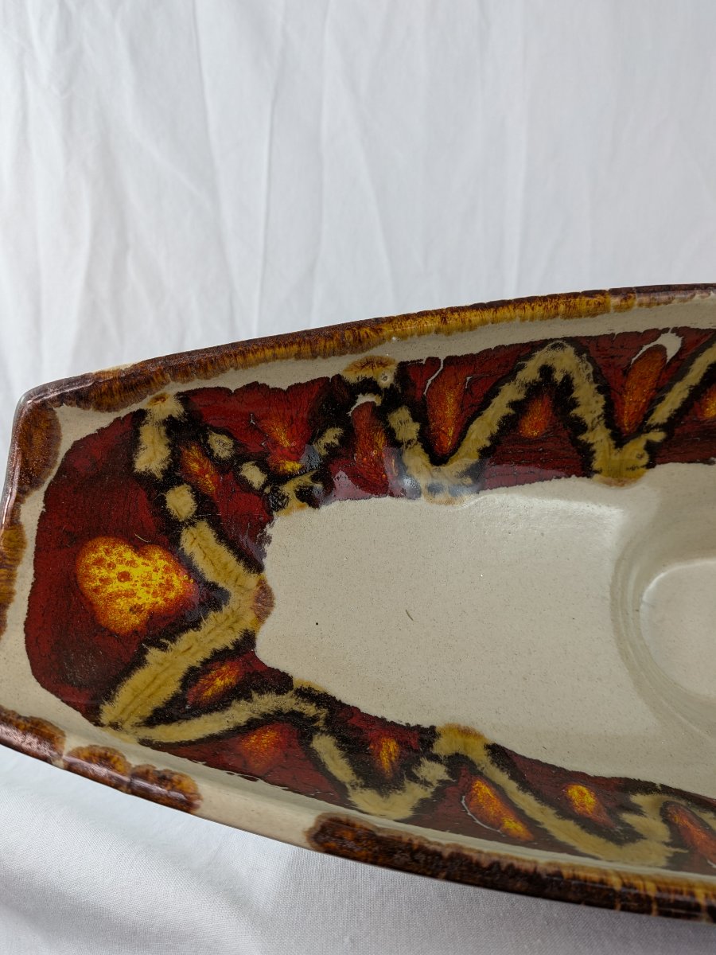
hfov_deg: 56.8
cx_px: 358
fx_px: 662
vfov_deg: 71.6
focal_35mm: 24
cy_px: 478
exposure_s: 1/154
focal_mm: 4.53
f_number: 1.7
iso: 30
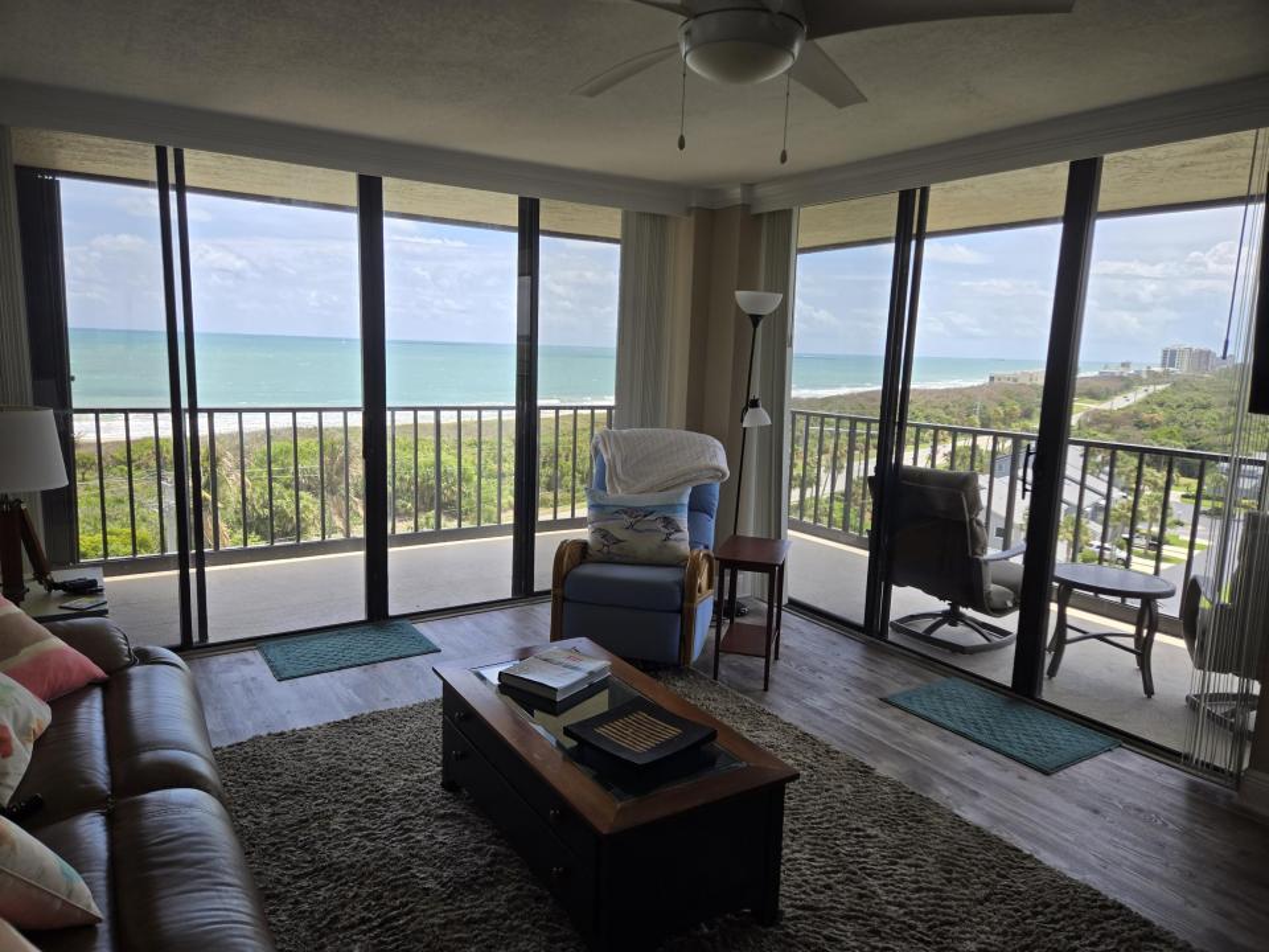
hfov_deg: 73.9
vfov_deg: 58.9
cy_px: 476
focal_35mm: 23
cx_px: 634
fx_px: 843
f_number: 1.8
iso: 25
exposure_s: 1/640
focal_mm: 5.4
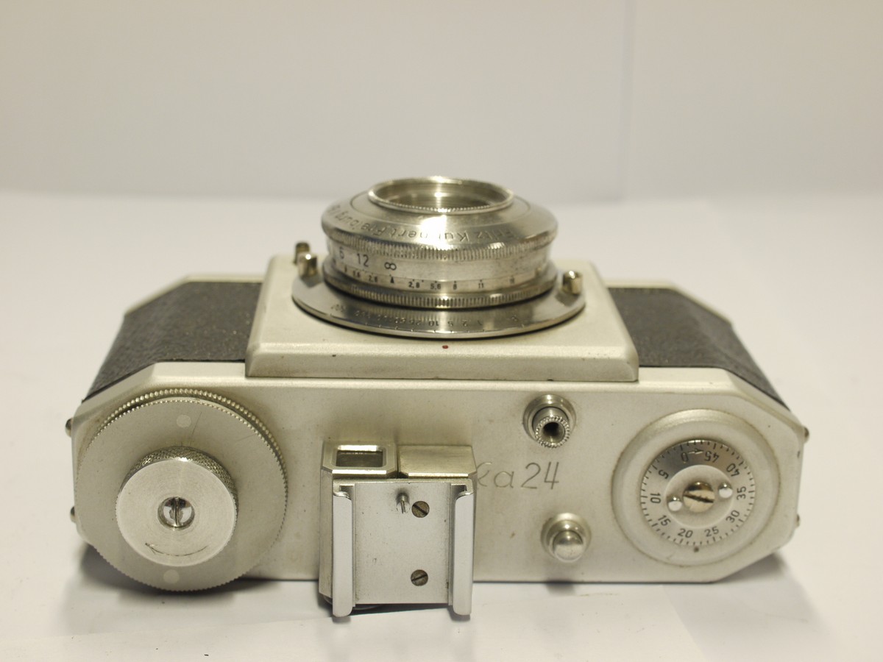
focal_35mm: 60
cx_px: 442
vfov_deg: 24.4
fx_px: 1531
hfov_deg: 32.2
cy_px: 331
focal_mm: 30
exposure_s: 1/15
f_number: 8
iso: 400
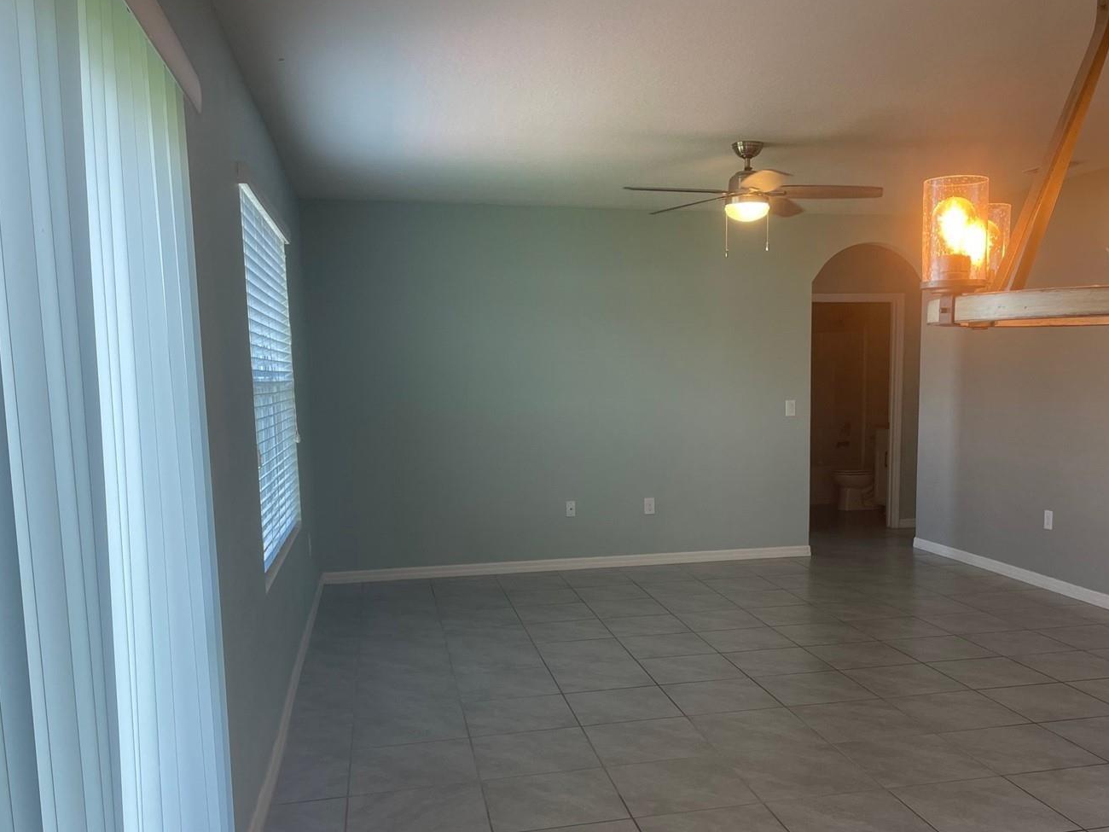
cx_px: 640
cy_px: 504
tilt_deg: -7.2
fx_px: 1025
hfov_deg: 56.6
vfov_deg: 43.9
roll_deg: +0.9
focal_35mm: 32
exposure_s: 1/120
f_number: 1.6
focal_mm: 4.2
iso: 50
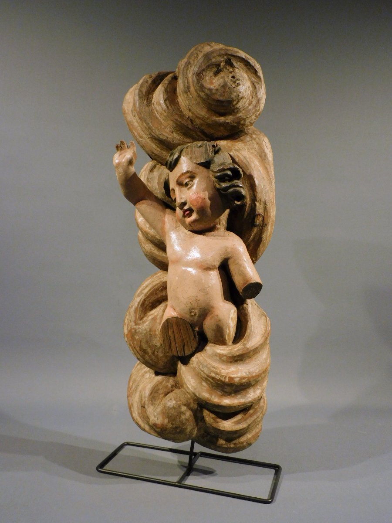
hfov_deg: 46.8
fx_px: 453
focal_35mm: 30
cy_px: 262
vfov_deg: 60.0
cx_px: 196
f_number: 3.5
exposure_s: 1/30
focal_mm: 5.4
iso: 220
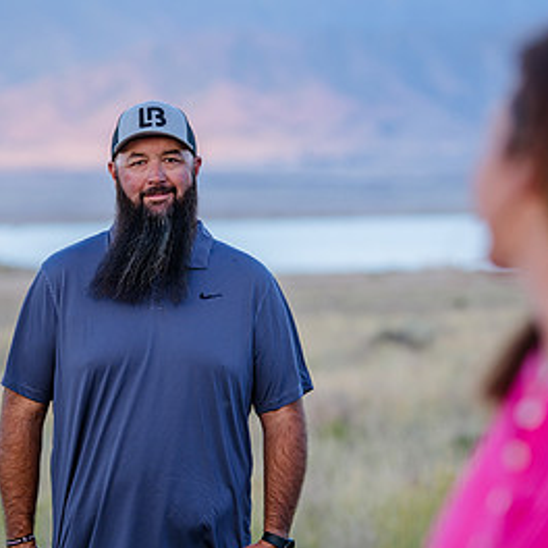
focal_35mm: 224
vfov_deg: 7.8
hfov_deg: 7.8
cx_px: 251
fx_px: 4012
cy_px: 302
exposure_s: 1/200
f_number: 2.8
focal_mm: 120
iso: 200
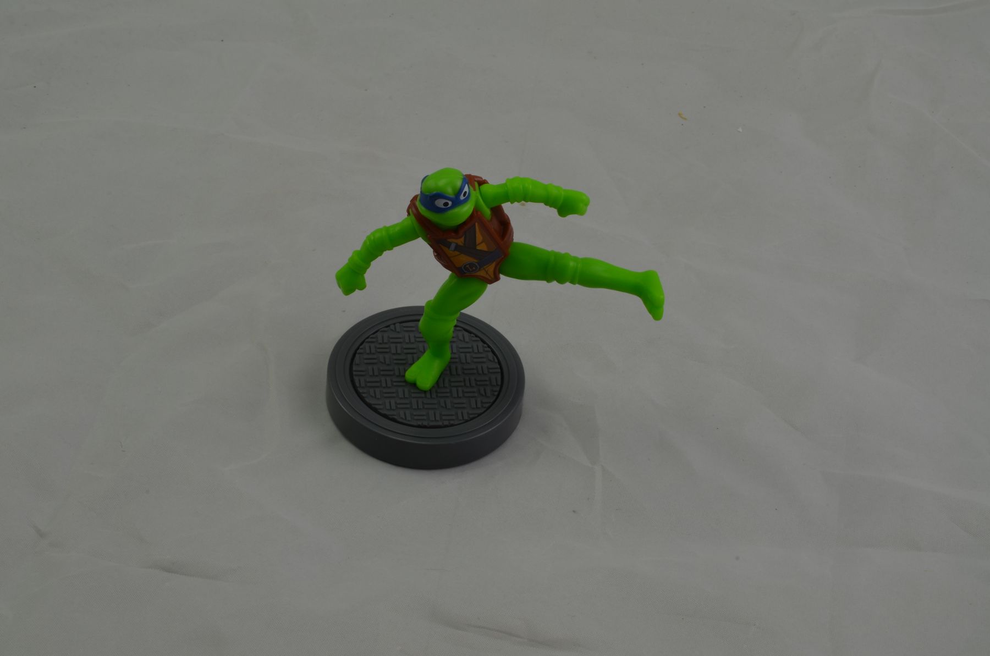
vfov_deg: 22.5
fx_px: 1647
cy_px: 328
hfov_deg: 33.5
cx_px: 495
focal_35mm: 60
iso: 100
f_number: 20
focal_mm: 40
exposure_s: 1/4
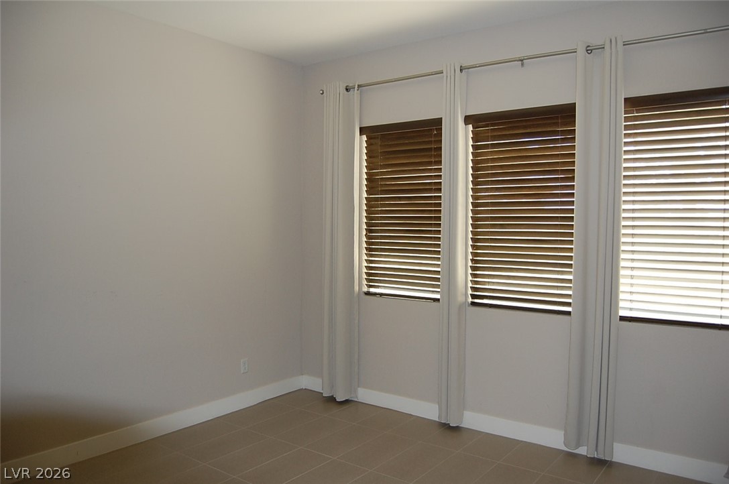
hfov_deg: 67.4
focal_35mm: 27
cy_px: 242
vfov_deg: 47.8
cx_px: 364
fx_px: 546
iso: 400
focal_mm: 18
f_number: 3.5
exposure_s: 1/60
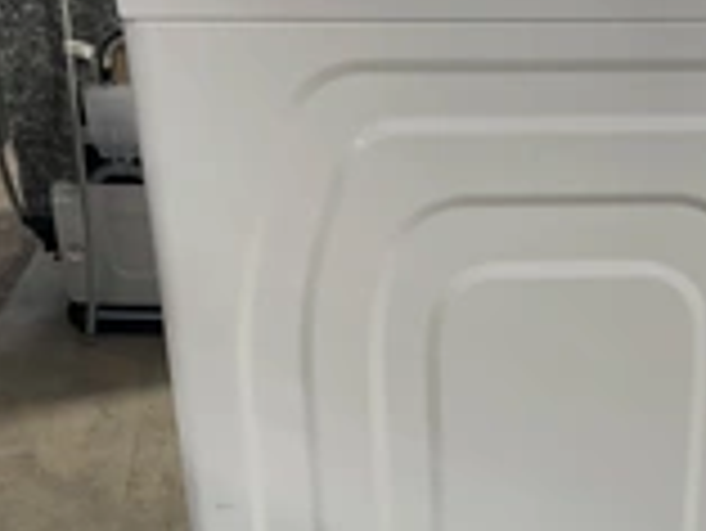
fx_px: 1510
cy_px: 351
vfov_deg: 19.9
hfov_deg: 25.9
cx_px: 558
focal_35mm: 74
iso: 50
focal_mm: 3
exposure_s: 1/60
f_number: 1.8
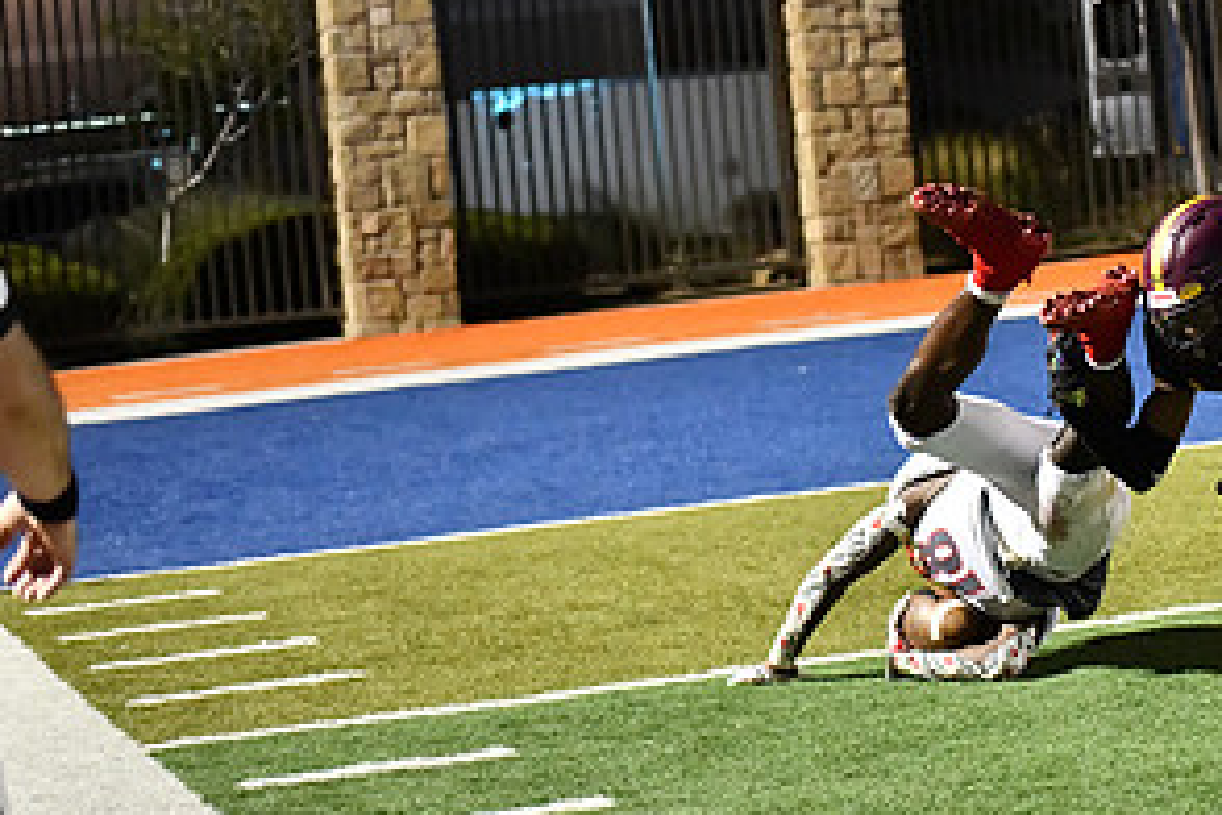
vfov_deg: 9.9
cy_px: 534
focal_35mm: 138
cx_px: 1006
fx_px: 4684
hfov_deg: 14.8
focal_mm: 70
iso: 9000
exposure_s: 1/1250
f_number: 2.8
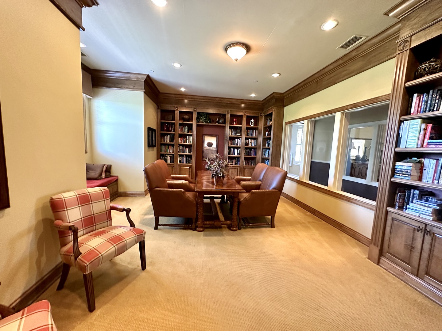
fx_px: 179
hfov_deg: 102.1
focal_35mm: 14
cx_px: 221
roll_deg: -2.5
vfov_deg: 85.7
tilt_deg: -7.0
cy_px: 166
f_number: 2.2
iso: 640
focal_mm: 2.22
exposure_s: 1/60
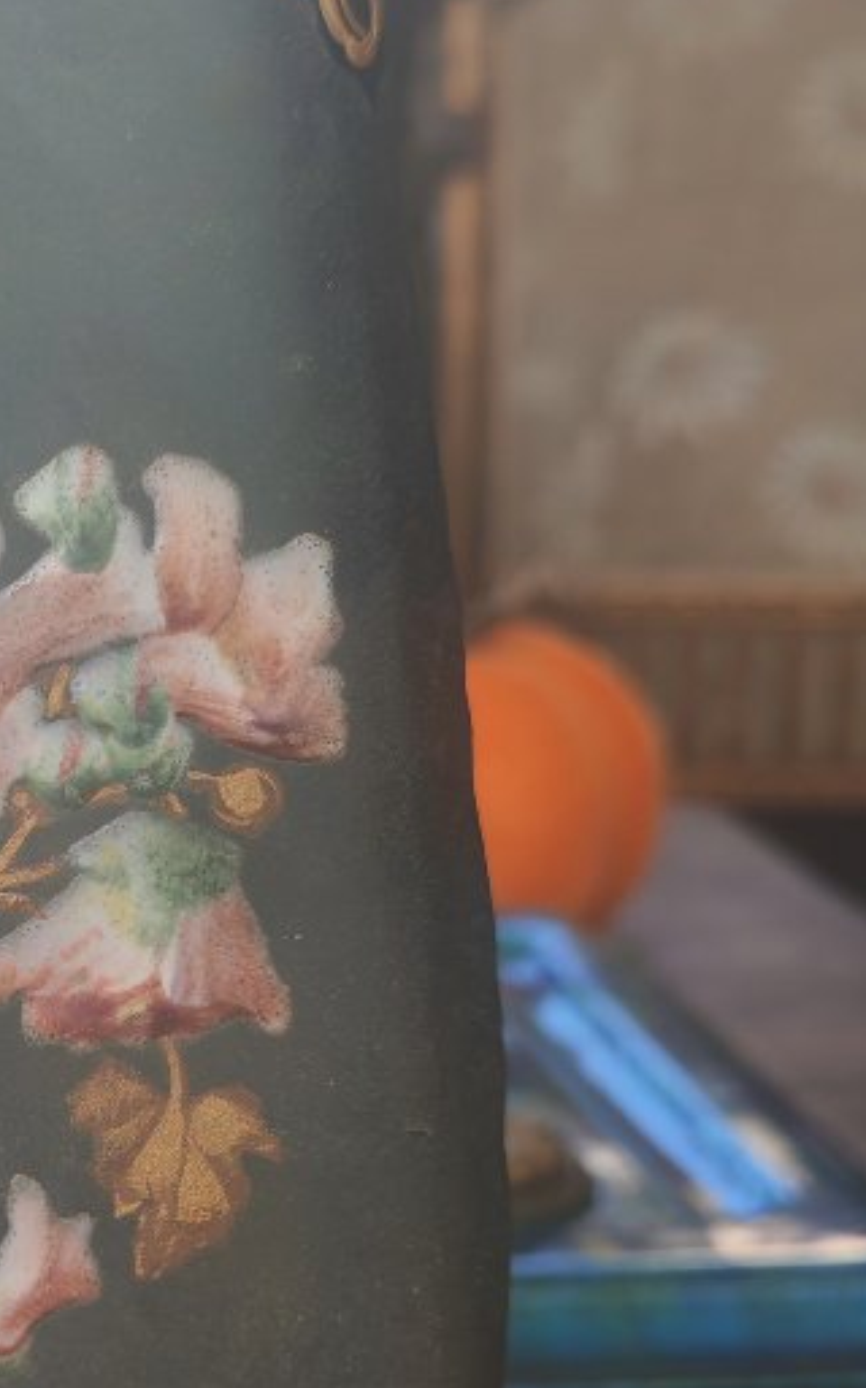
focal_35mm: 67
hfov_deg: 18.7
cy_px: 898
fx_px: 2534
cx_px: -65
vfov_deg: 30.5
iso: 50
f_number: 1.9
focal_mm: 6.12
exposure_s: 1/140
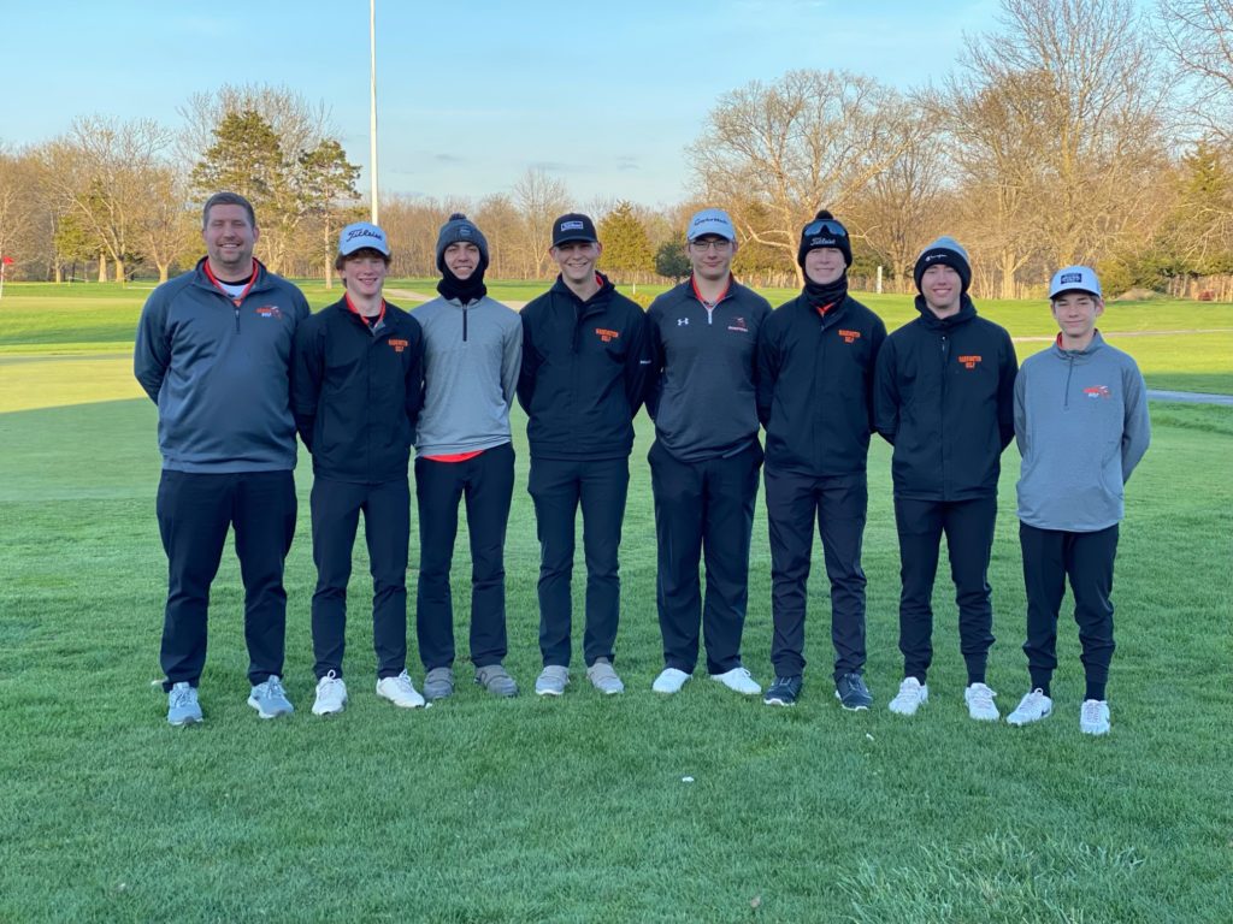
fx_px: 1852
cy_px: 462
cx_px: 616
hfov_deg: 36.8
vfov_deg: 28.0
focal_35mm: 52
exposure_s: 1/190
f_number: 2
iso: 20
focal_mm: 6
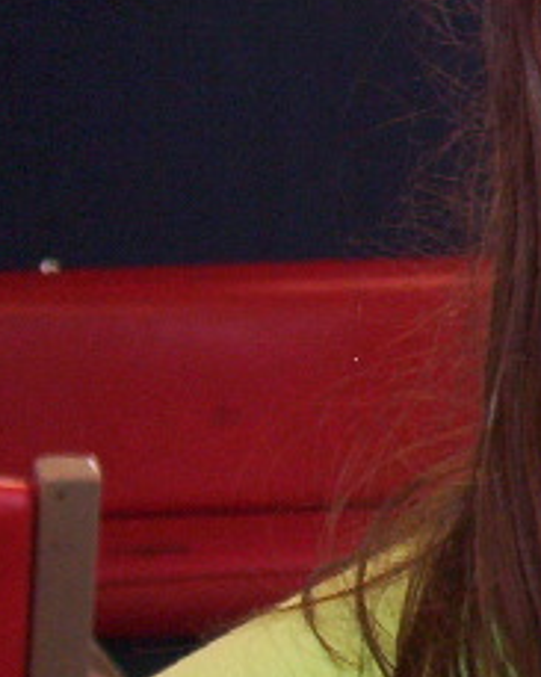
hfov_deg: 7.3
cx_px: 983
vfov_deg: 9.4
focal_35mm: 206
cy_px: 155
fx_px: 4126
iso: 140
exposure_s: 1/46.6
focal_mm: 9.98
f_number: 3.54
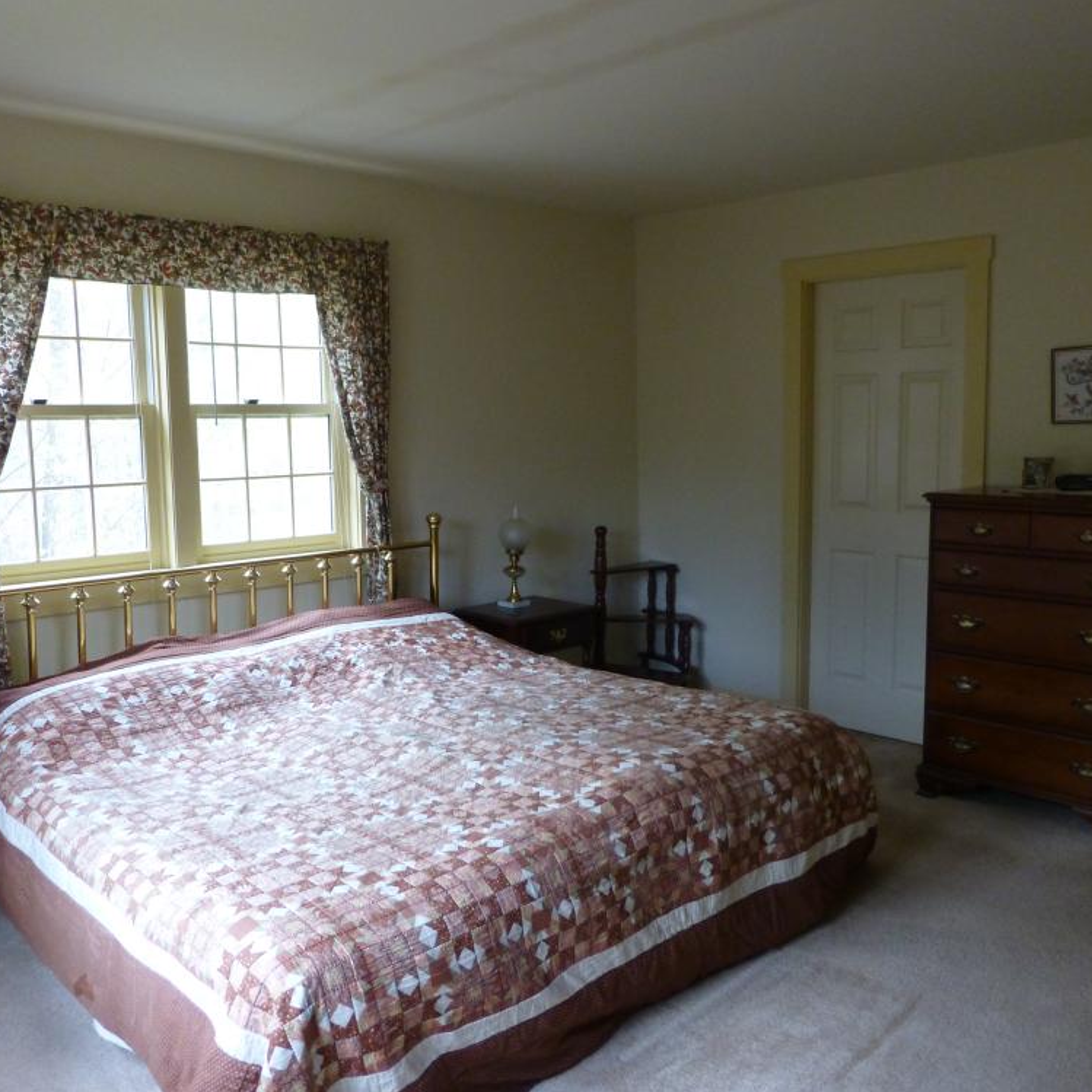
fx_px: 1035
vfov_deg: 55.6
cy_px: 535
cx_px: 520
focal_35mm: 29
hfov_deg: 55.6
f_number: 3.3
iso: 320
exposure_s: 1/60
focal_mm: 4.3
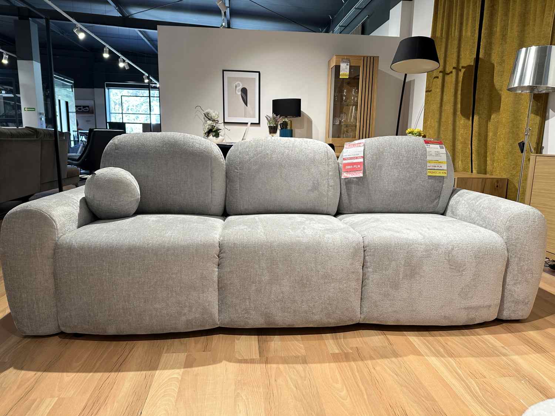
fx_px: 385
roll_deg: -0.7
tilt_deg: -9.7
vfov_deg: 56.8
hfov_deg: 71.6
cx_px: 278
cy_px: 208
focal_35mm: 24
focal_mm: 6.86
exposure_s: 1/100
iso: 125
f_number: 1.78
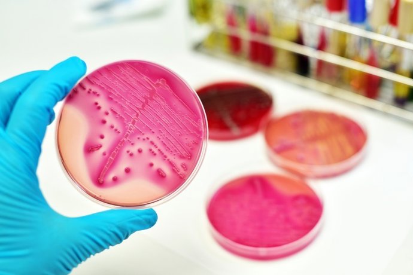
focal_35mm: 50
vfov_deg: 27.0
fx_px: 574
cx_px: 206
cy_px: 138
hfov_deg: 39.6
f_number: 3.2
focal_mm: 50
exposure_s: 1/160
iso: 400
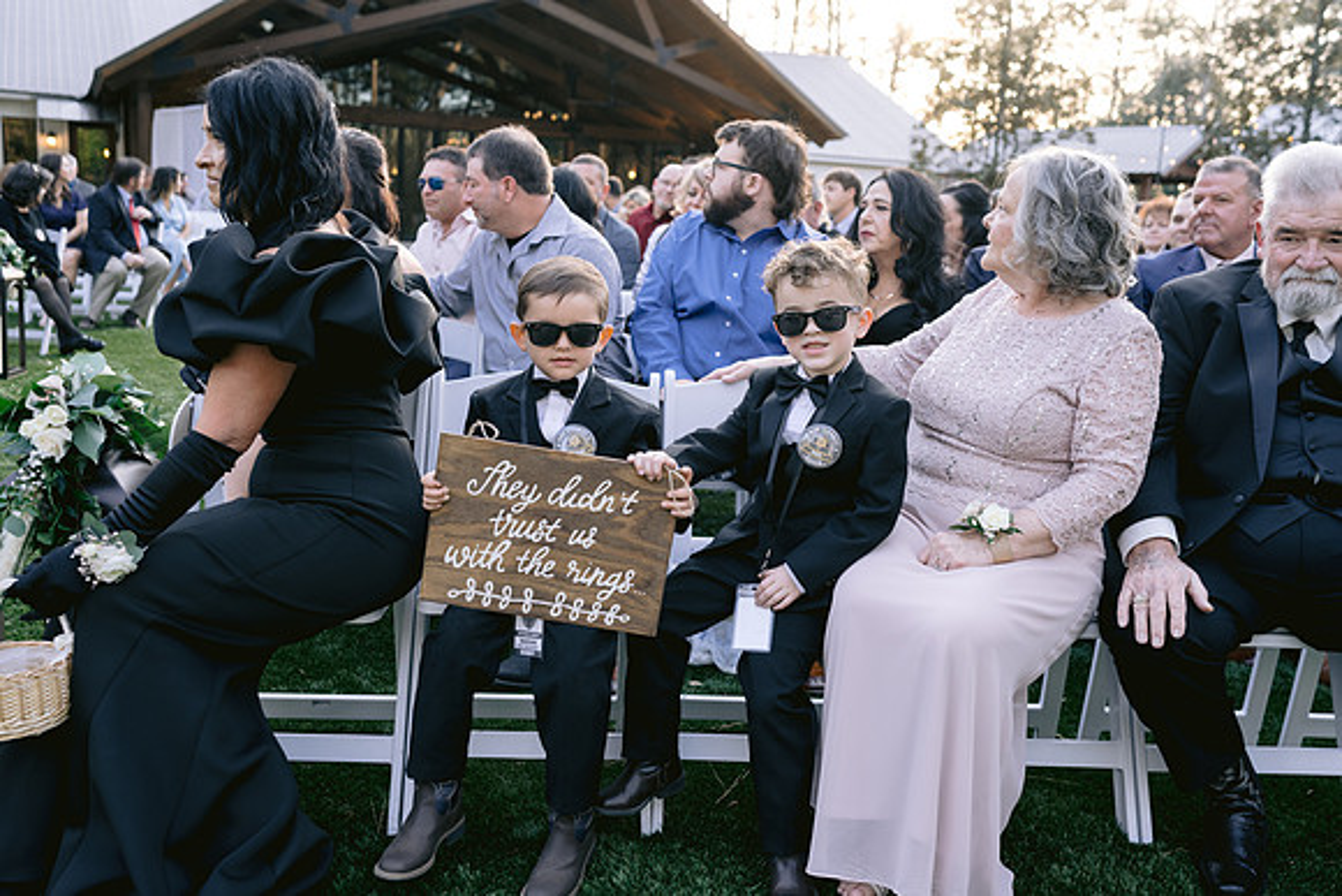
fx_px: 1312
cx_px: 671
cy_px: 448
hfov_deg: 54.2
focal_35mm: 35
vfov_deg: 37.7
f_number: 4
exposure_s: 1/200
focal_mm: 35
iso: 400
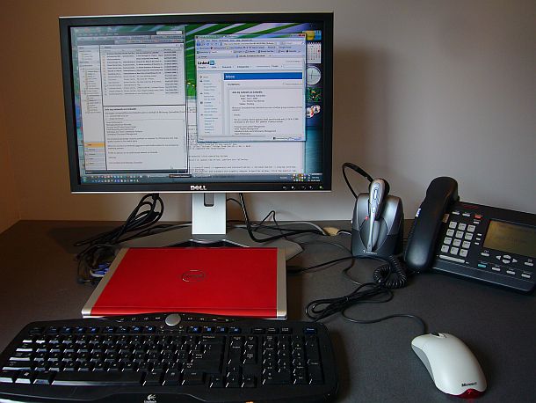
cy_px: 202
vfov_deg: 44.2
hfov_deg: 56.8
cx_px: 268
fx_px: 496
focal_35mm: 32
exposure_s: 1/40
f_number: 2.9
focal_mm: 5.2
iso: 80
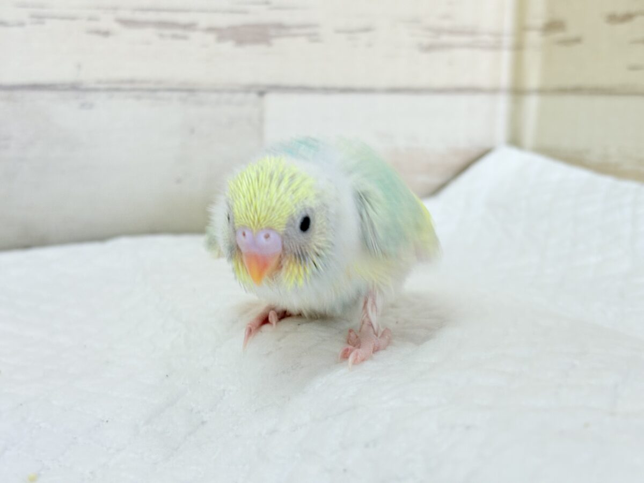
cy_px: 242
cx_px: 322
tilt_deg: -10.2
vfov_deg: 28.0
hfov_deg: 36.8
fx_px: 967
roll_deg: -1.8
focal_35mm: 52
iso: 40
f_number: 1.6
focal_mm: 5.96
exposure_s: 1/50
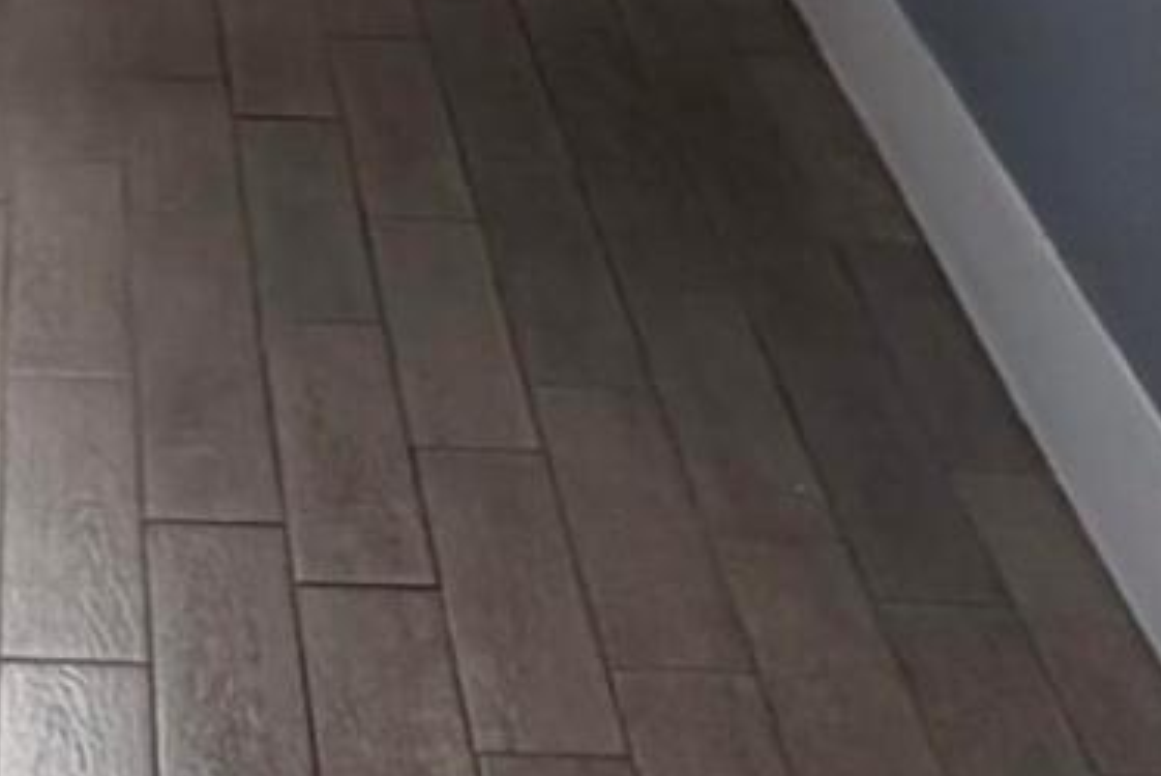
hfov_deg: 18.1
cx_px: 233
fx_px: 3615
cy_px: -906
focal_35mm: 112
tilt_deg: -6.7
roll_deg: -2.8
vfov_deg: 10.9
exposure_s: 1/120
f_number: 2.2
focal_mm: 2.22
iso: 80
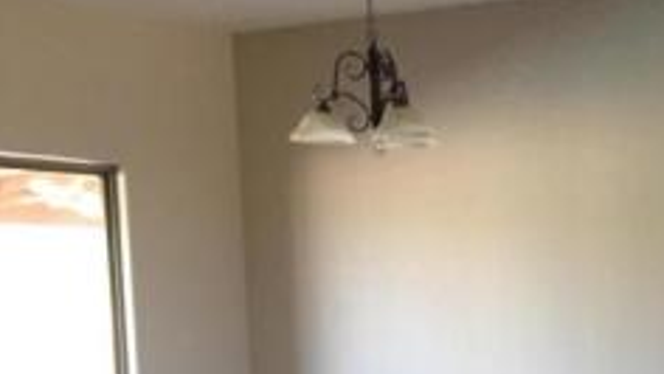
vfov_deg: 11.4
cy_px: 531
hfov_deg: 19.8
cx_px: 740
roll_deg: +0.7
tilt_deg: -5.0
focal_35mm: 103
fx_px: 1814
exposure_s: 1/30
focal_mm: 4.15
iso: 40
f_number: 2.2
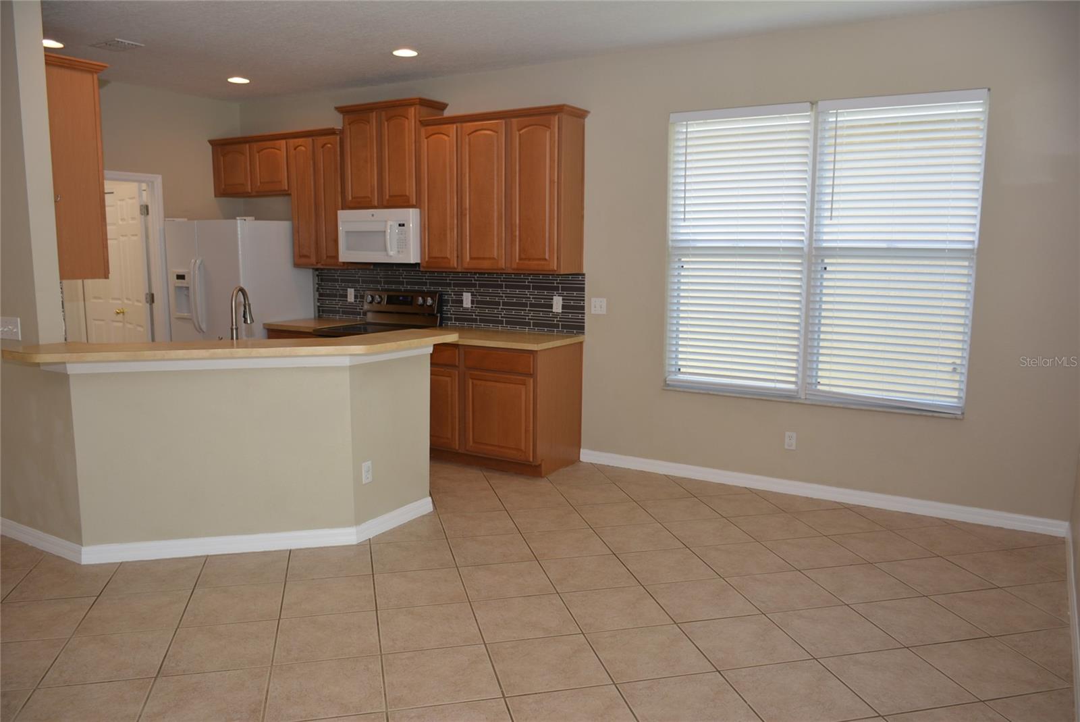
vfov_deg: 48.0
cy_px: 361
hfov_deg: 67.3
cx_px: 540
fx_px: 810
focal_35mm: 27
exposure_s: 1/80
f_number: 4.5
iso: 200
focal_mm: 18
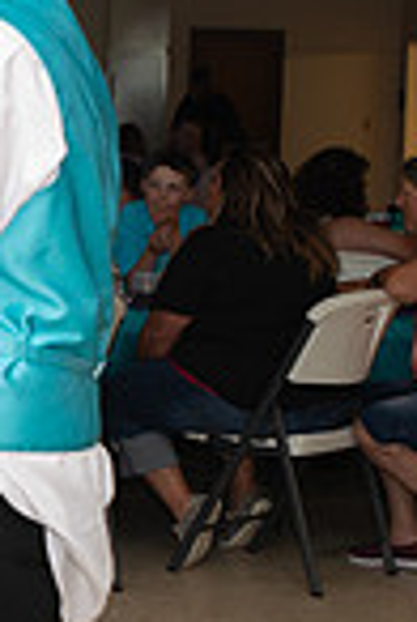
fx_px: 2507
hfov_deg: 9.2
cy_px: 305
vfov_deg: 14.1
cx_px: -234
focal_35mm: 145
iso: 800
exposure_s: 1/125
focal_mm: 35
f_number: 3.5
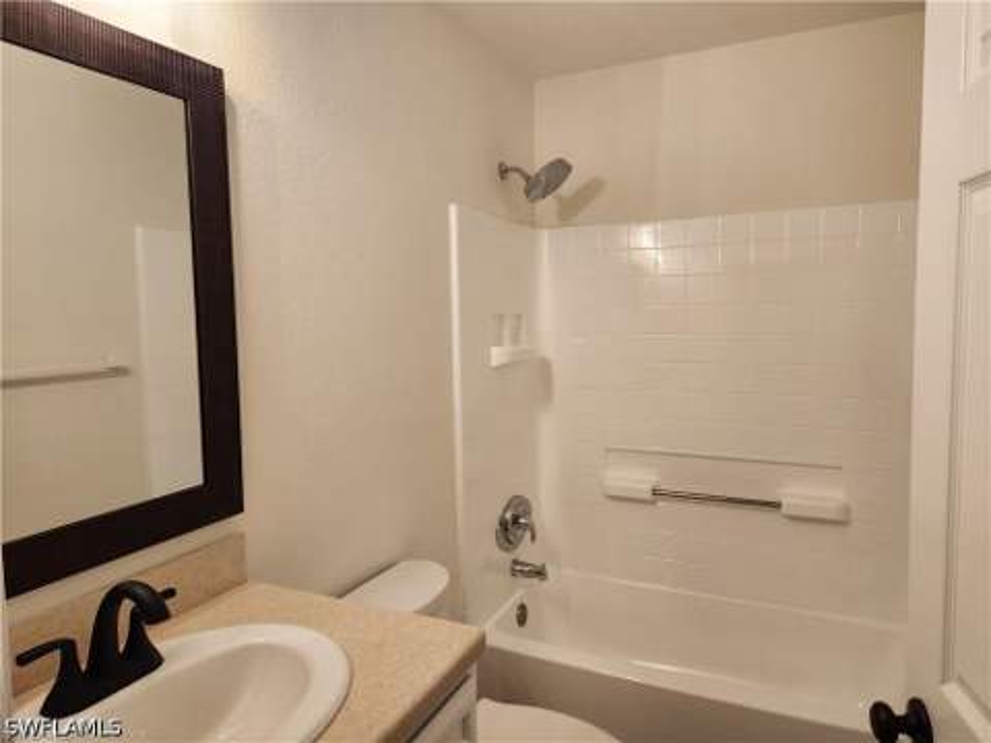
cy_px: 372
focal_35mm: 23
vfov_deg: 58.9
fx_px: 658
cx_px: 496
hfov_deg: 73.9
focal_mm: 5.4
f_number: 1.8
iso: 125
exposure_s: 1/120
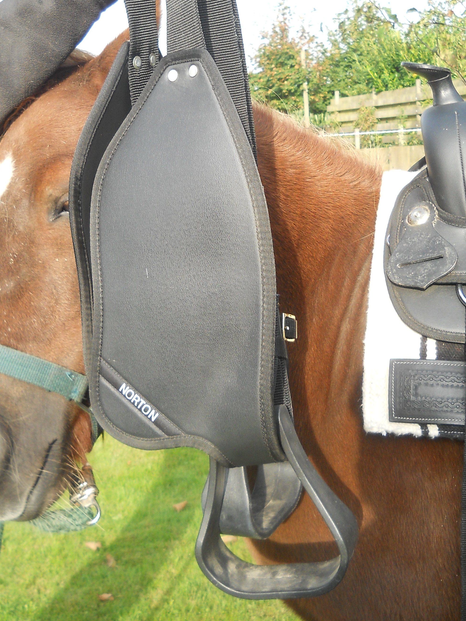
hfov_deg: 28.6
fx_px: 915
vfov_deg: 37.4
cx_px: 215
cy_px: 255
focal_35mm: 51
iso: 125
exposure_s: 1/250
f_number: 3.1
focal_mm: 6.72
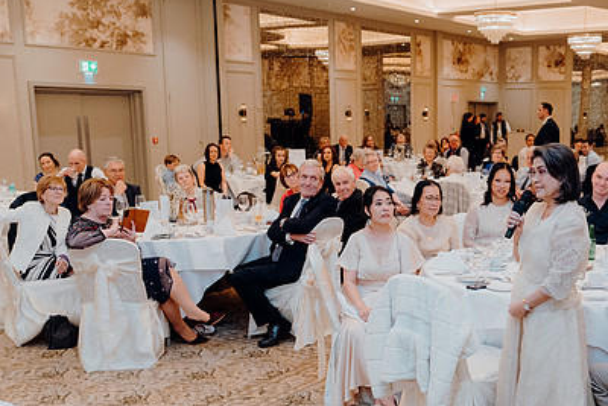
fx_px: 760
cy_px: 252
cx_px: 429
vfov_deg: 29.8
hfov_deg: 42.7
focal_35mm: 45
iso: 3200
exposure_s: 1/160
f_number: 3.5
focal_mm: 31
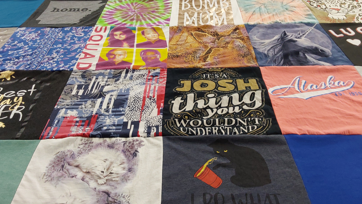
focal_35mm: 31
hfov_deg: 62.6
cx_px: 180
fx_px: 298
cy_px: 91
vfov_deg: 37.7
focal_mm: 2.91
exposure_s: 1/50
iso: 100
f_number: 1.9
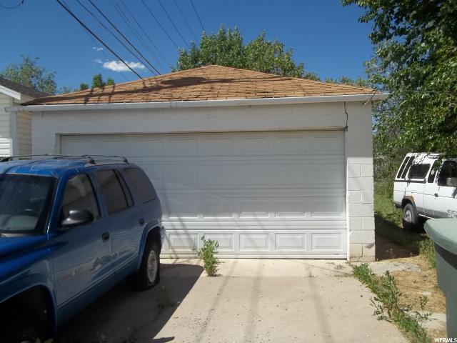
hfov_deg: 56.8
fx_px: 422
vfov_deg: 44.2
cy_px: 172
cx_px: 228
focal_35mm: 32
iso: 64
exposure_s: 1/200
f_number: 8.8
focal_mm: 5.7
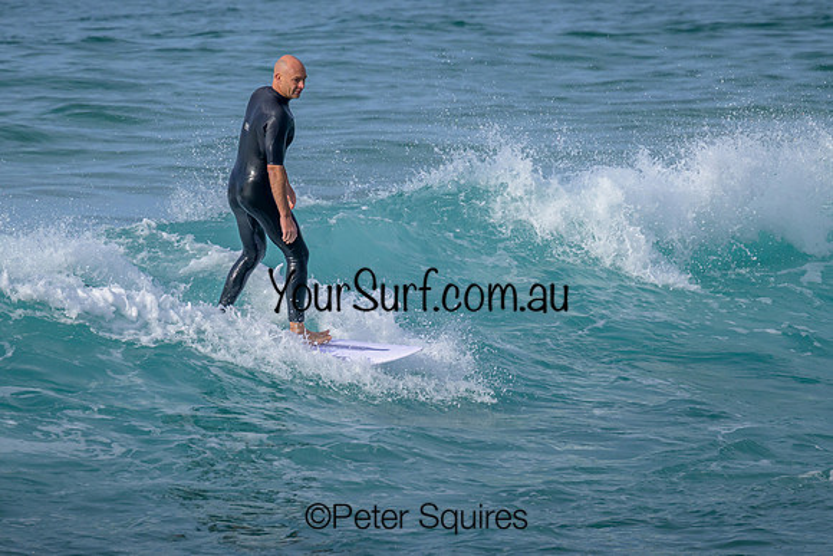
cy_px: 278
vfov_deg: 1.8
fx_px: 17943
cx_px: 462
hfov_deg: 2.7
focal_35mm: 775
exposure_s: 1/2000
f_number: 11
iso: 900
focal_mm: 610
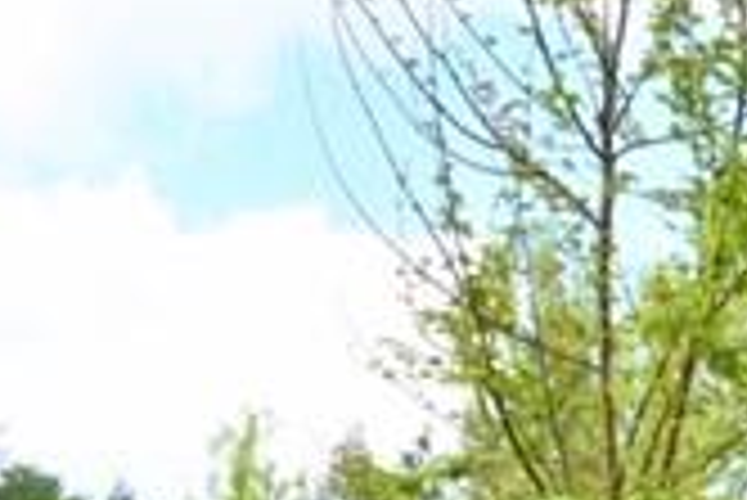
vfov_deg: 12.5
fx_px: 2160
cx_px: 1282
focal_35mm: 104
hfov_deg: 16.8
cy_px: 766
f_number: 7.1
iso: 100
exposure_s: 1/200
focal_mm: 18
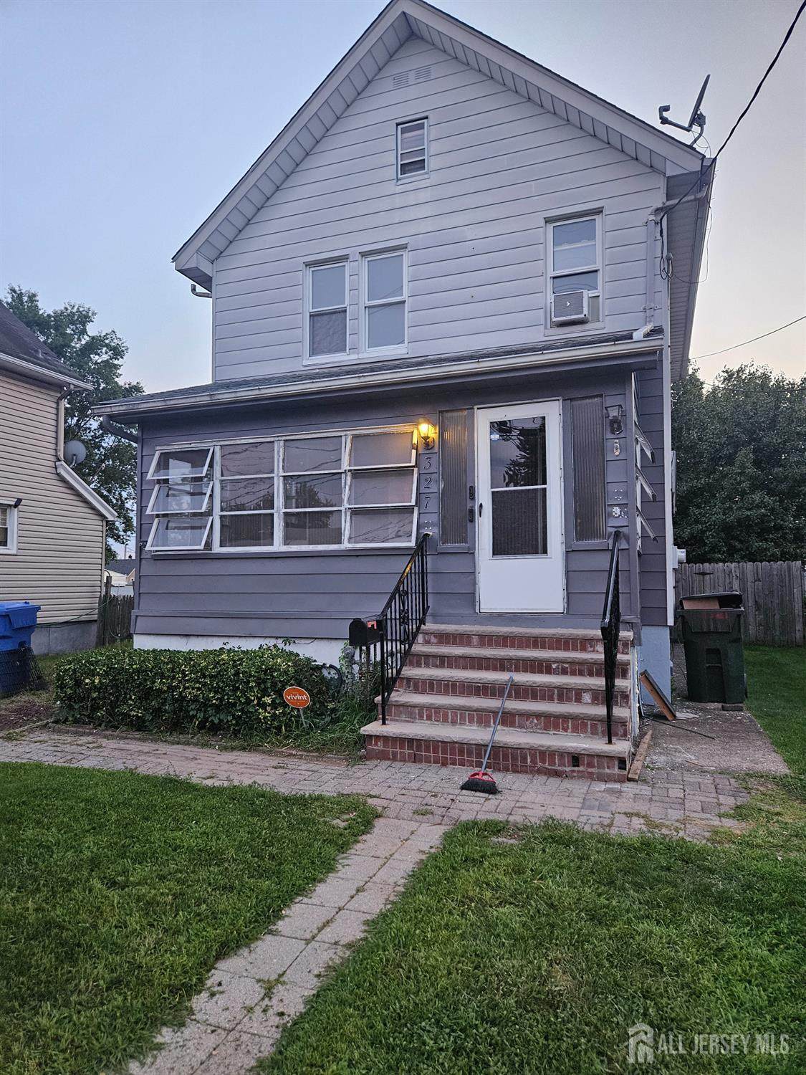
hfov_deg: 58.9
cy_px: 538
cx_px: 403
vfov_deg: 73.9
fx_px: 714
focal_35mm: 23
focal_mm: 5.4
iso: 640
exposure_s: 1/120
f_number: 1.8
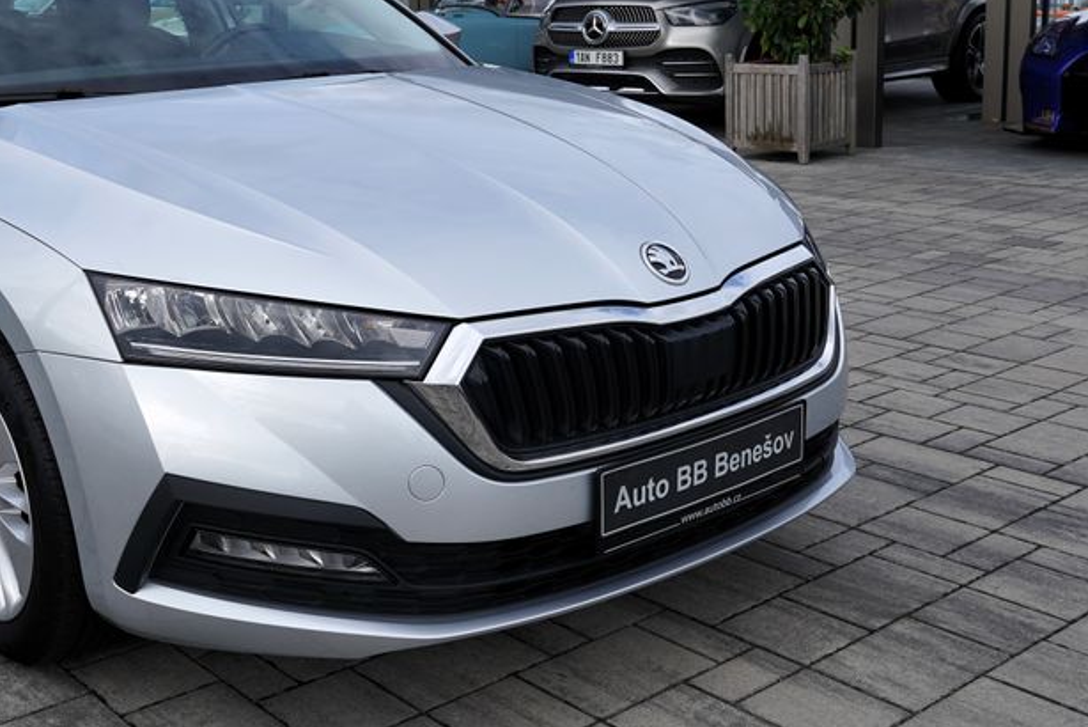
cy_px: 198
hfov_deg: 42.2
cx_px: 269
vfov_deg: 29.5
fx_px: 1361
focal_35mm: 45
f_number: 8
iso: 100
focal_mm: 27
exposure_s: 1/250
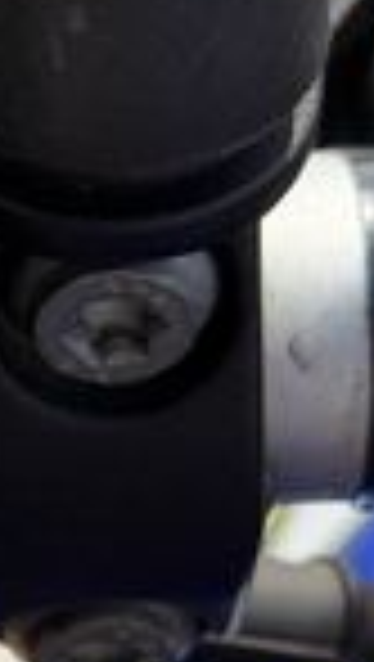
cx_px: -320
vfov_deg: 9.4
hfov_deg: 5.3
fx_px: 4008
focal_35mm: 228
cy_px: 581
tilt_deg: -51.0
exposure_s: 1/1280
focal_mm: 6.76
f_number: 1.78
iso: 64
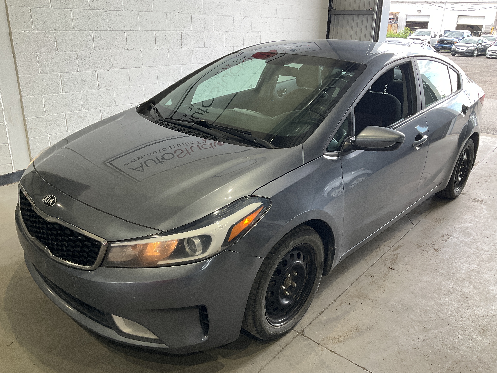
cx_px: 248
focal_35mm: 29
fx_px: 416
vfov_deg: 48.2
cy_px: 186
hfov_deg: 61.7
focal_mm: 3
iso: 40
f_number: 1.8
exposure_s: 1/122
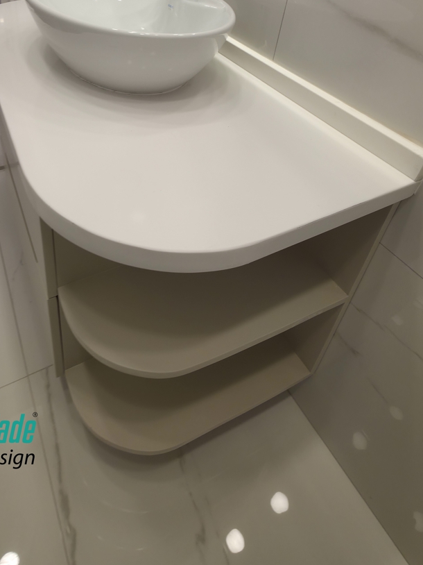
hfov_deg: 58.6
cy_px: 129
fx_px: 375
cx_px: 179
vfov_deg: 68.3
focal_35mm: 23
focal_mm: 2.2
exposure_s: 1/50
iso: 20
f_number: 1.9
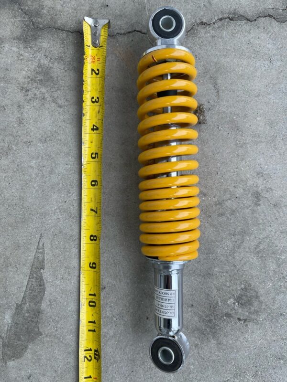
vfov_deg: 67.3
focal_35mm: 26
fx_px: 287
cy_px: 191
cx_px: 144
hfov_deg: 53.1
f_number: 1.6
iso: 32
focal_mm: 5.1
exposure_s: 1/155
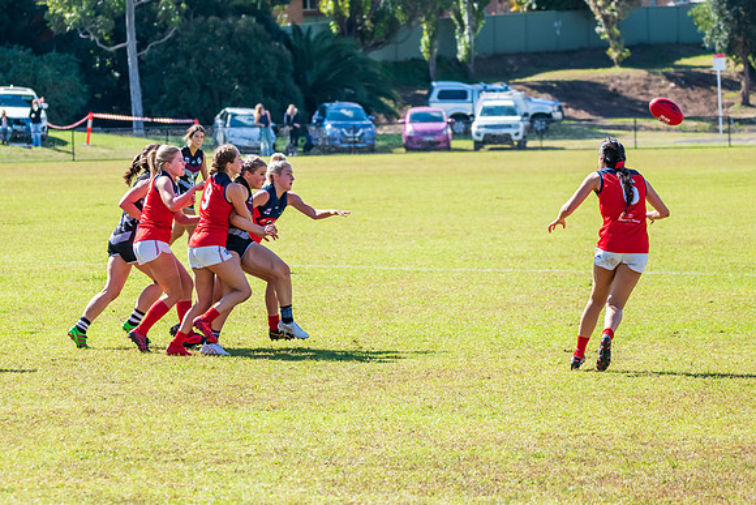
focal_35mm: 205
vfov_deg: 6.7
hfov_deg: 10.0
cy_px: 266
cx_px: 252
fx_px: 4307
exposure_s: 1/2000
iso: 800
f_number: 6.3
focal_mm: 150
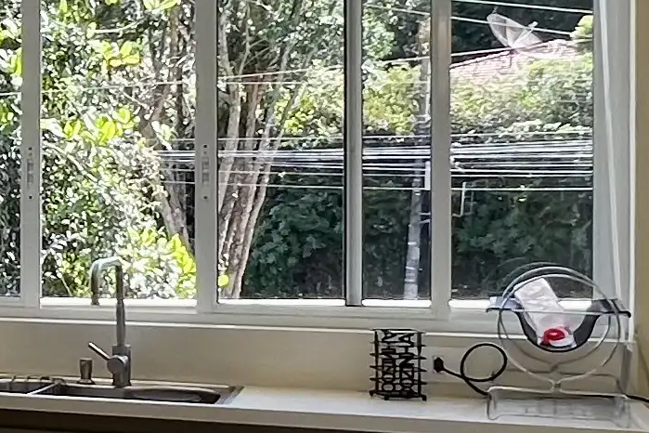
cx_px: -366
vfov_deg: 17.5
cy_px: 203
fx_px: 1406
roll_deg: +0.2
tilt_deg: +0.1
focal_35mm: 78
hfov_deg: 21.2
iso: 32
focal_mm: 1.57
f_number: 1.8
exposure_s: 1/120
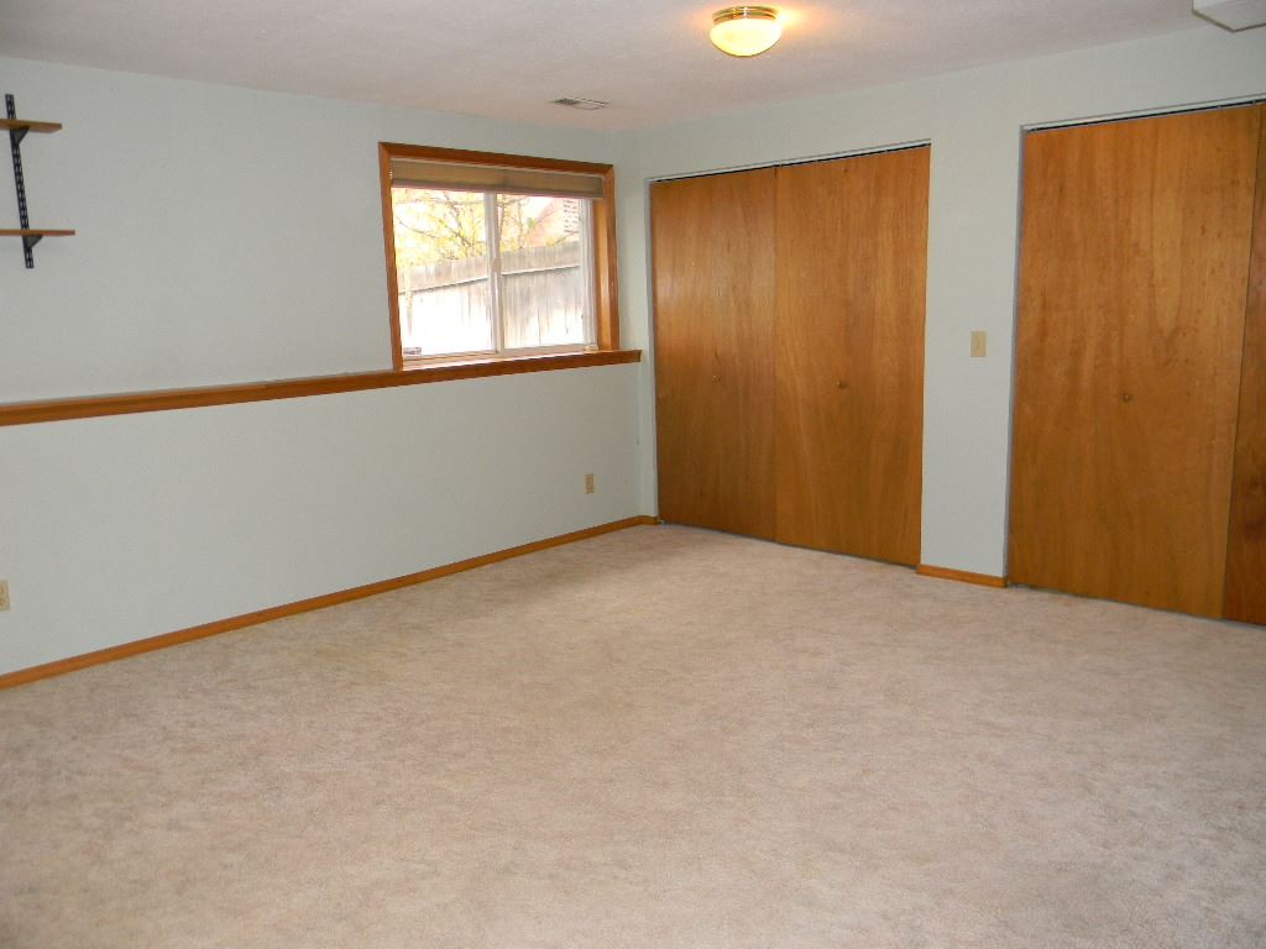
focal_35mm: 28
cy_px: 474
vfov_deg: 49.7
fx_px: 1024
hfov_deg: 63.4
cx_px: 633
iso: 200
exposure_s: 1/34.6
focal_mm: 5
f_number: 3.5
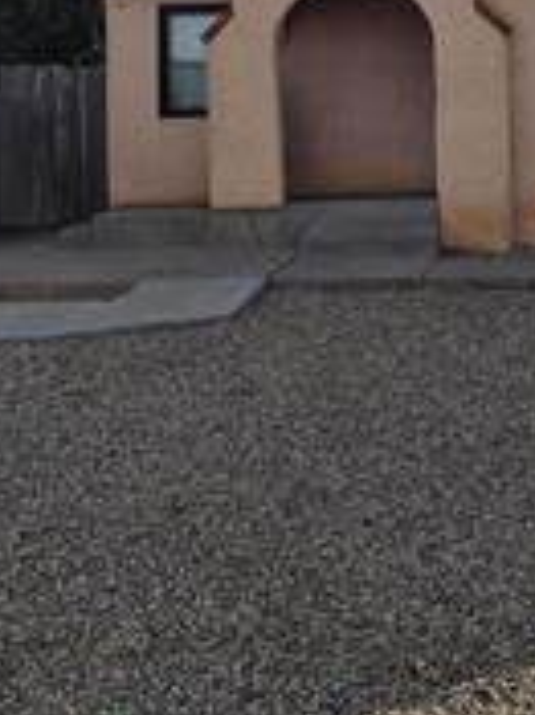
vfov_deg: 29.5
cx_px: 474
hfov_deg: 22.7
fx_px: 1300
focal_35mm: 63
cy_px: 78
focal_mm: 5.4
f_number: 1.8
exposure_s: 1/10000
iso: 25
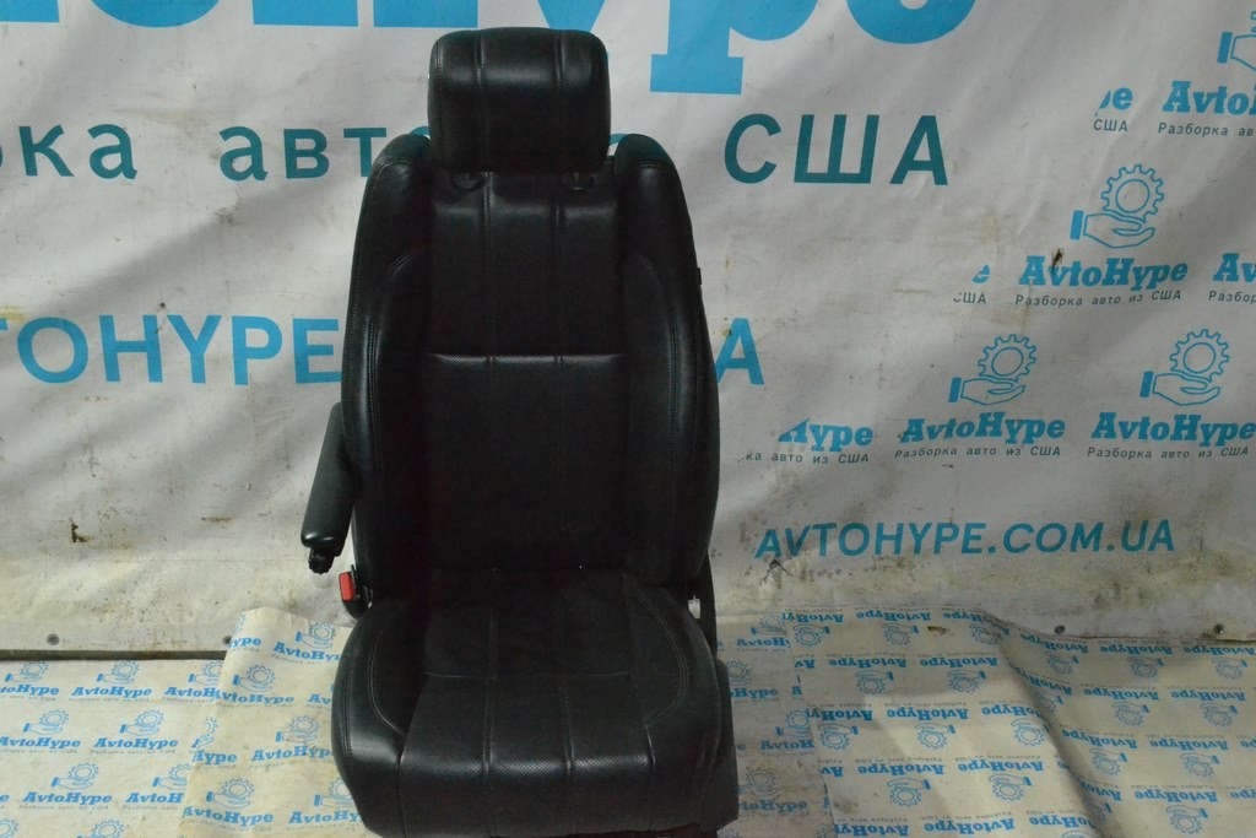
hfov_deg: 46.4
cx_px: 628
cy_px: 419
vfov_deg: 31.9
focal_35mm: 42
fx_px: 1465
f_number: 9
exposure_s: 1/160
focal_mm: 28
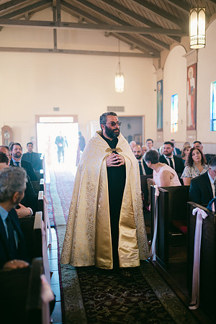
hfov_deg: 37.9
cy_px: 162
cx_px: 108
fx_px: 315
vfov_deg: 54.4
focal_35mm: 35
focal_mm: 35
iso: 800
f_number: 1.2
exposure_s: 1/250
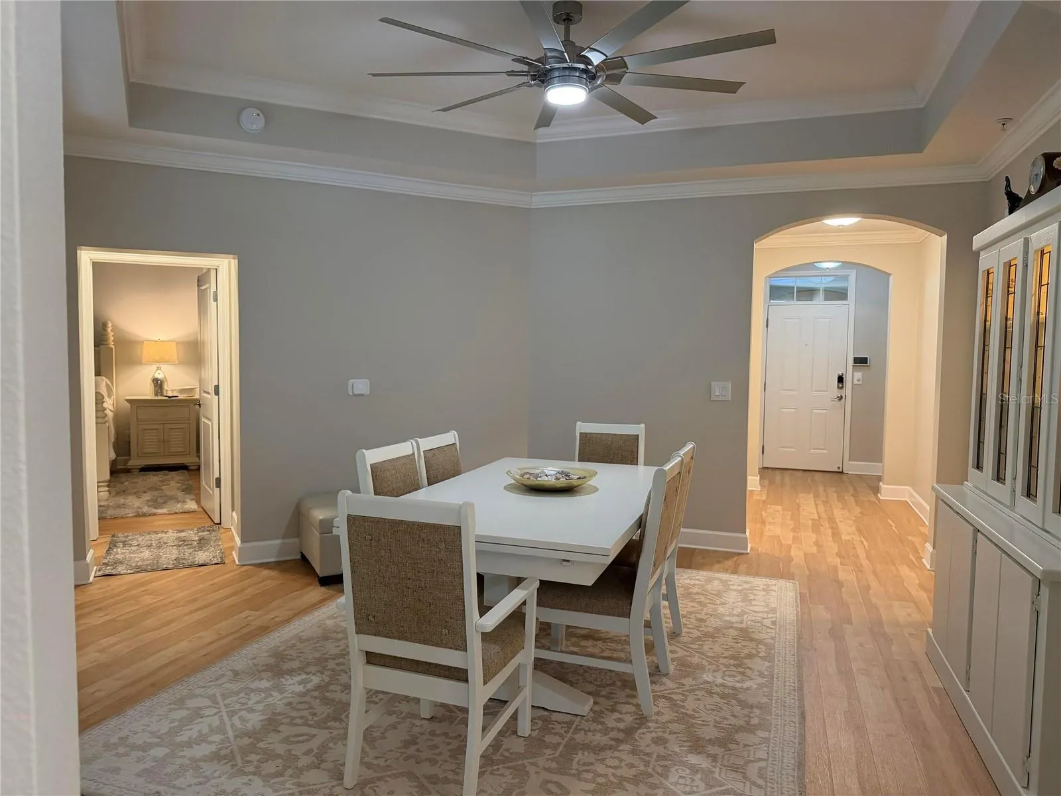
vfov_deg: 56.8
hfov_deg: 71.6
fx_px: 736
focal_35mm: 24
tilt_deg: -2.5
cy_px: 398
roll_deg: -0.1
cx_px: 530
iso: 250
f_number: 1.78
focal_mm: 6.76
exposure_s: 1/60
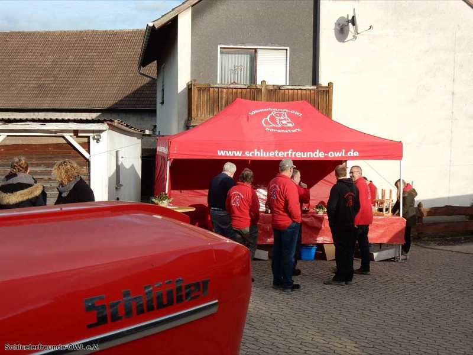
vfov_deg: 28.6
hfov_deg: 37.5
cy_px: 178
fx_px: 697
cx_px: 236
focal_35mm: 51
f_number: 4.5
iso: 125
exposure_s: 1/500
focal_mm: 9
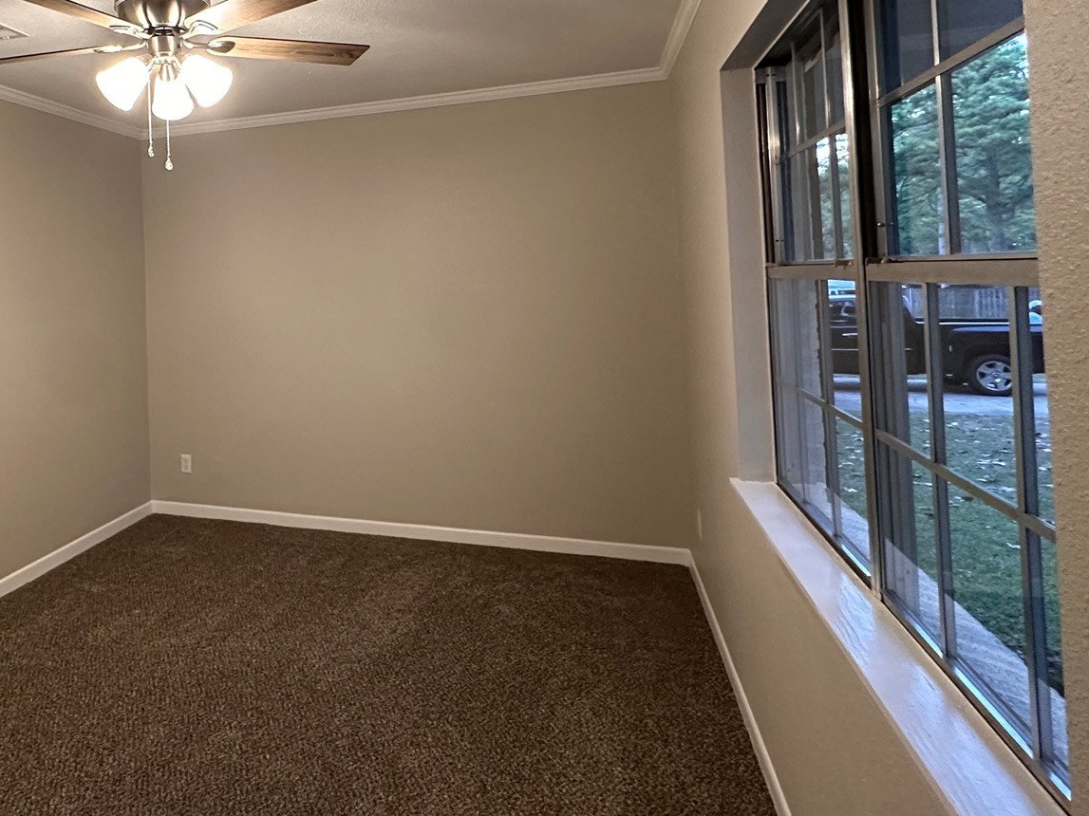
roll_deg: +1.4
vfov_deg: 53.6
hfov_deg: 64.8
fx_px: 786
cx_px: 259
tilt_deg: +2.0
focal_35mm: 25
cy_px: 260
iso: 500
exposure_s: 1/60
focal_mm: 2.22
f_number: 2.2
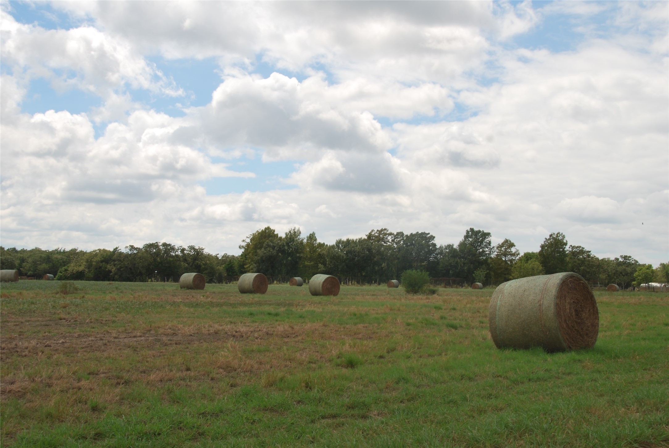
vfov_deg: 28.1
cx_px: 334
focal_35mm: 48
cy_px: 224
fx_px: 893
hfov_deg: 41.1
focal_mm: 32
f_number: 10
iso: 100
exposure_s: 1/200
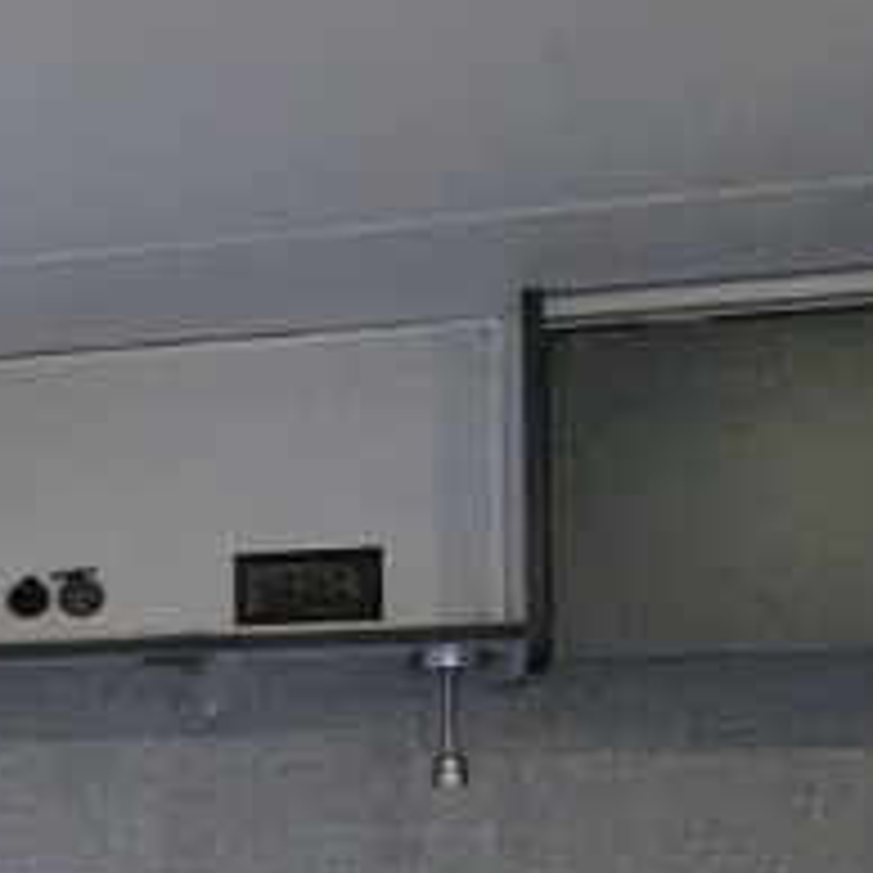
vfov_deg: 16.7
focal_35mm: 102
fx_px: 2910
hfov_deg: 10.7
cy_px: 842
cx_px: -1829
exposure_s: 1/144
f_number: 2.2
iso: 218
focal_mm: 2.35
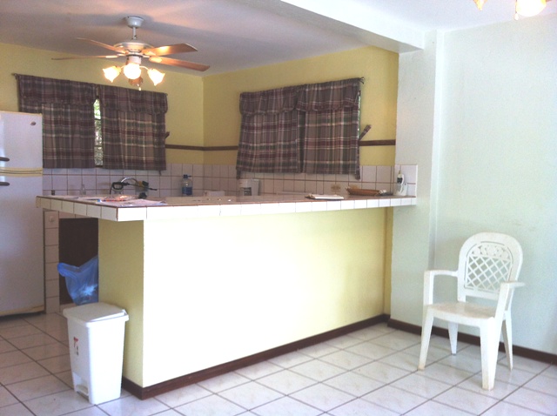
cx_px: 278
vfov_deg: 40.6
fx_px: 562
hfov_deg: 52.7
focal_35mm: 35
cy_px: 208
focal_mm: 3.85
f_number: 2.8
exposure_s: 1/60
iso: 100
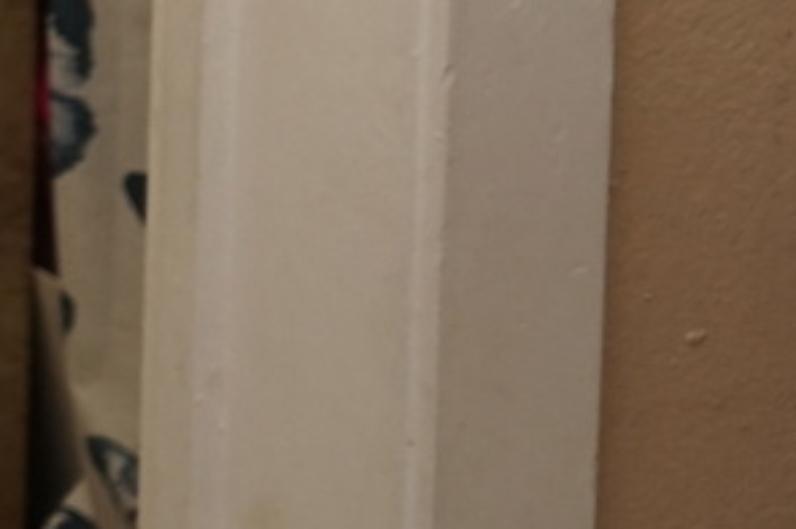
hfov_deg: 11.7
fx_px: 3401
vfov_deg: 8.4
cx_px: -885
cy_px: -529
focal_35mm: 154
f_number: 3.5
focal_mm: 28
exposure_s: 1/160
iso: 1000
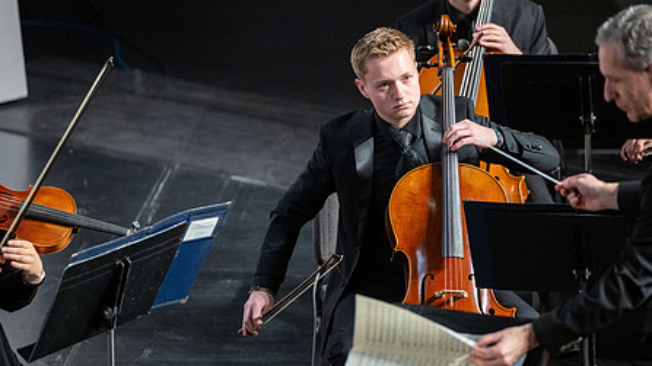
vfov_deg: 4.5
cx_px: 350
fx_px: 4700
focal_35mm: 272
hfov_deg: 7.9
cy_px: 160
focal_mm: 200
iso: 3200
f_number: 2.8
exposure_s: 1/400
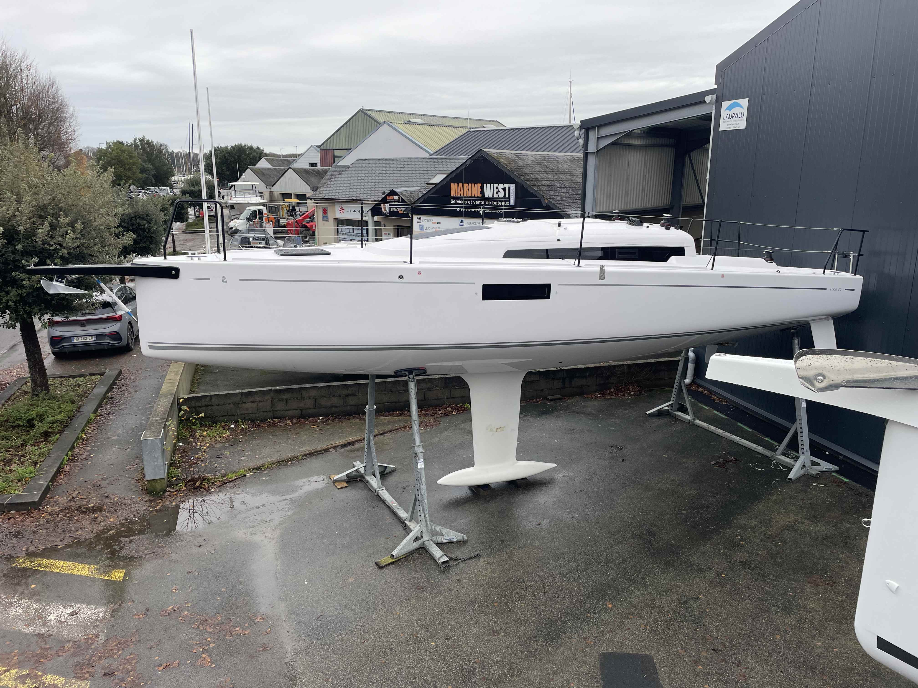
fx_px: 690
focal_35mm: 26
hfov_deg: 67.3
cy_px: 344
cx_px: 459
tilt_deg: -14.1
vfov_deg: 53.1
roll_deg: +0.5
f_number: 1.6
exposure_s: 1/465
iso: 32
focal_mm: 4.2
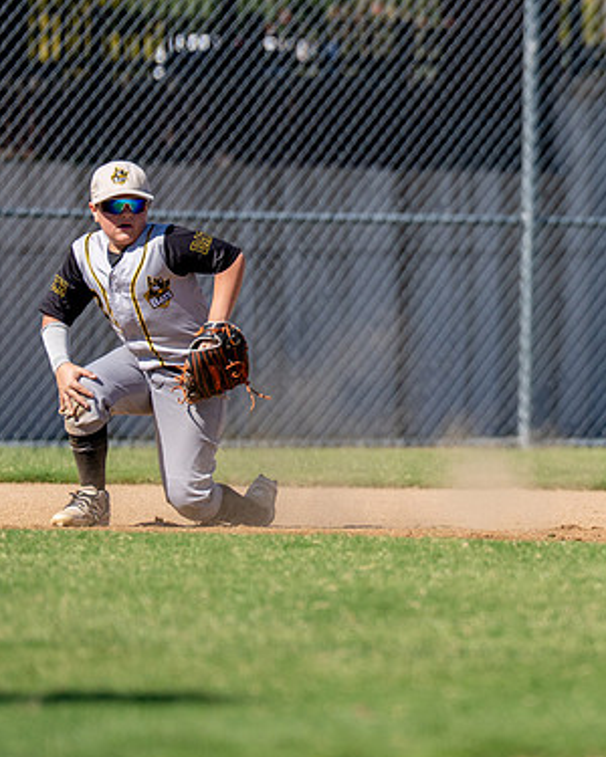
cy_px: 290
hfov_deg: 2.8
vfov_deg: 3.5
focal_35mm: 559
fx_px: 12532
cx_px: 719
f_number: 2.8
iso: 125
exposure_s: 1/4000
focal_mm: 200
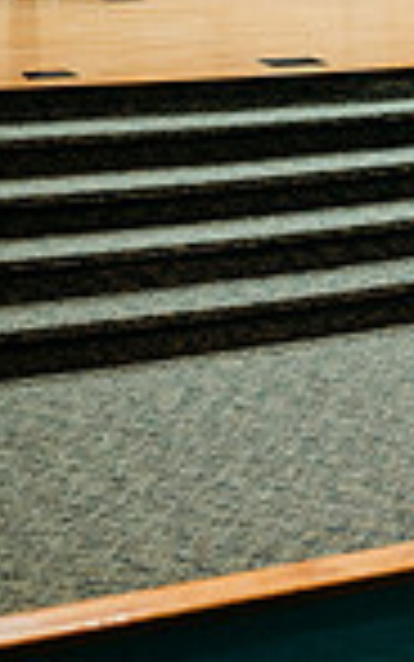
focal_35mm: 75
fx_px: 1353
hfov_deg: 15.8
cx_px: 652
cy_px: 63
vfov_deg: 26.5
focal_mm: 24
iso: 2000
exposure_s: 1/125
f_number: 1.8
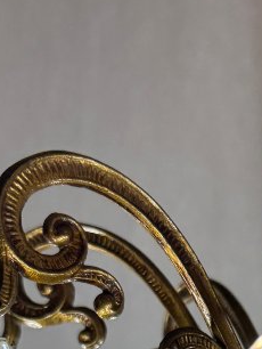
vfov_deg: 18.5
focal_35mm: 94
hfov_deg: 15.1
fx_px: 947
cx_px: 336
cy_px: 524
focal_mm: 6.76
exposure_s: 1/358
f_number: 1.78
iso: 80
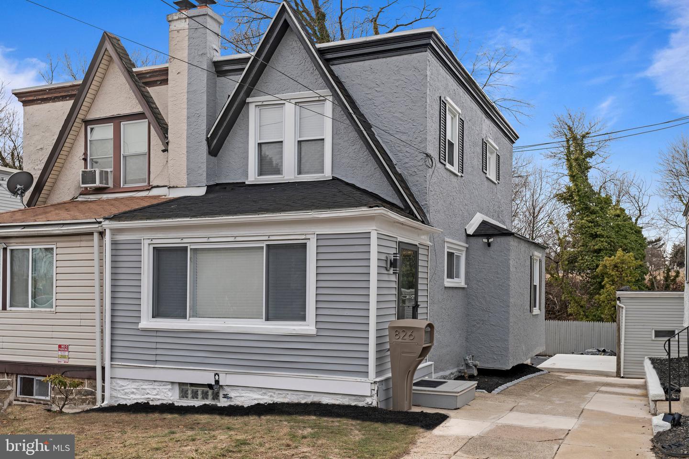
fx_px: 651
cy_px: 230
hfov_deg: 55.8
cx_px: 344
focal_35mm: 34
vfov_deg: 38.9
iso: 320
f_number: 5.6
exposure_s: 1/250
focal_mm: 34
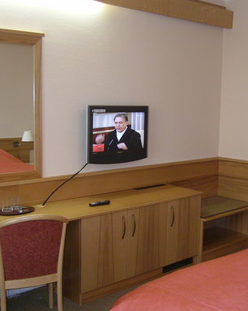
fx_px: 440
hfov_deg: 31.2
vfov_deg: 38.8
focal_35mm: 48
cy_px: 156
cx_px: 165
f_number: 2.8
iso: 100
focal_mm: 5.6
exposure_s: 1/30
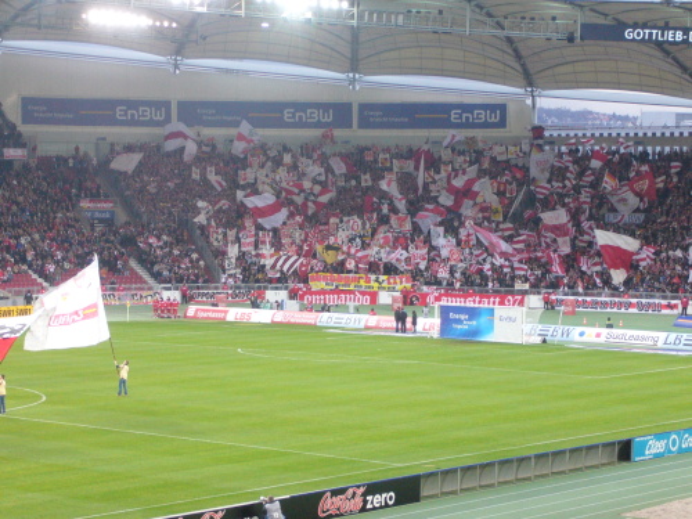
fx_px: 2099
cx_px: 346
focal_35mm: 105
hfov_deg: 18.7
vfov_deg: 14.1
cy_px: 260
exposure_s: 1/60
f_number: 5
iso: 250
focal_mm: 17.4
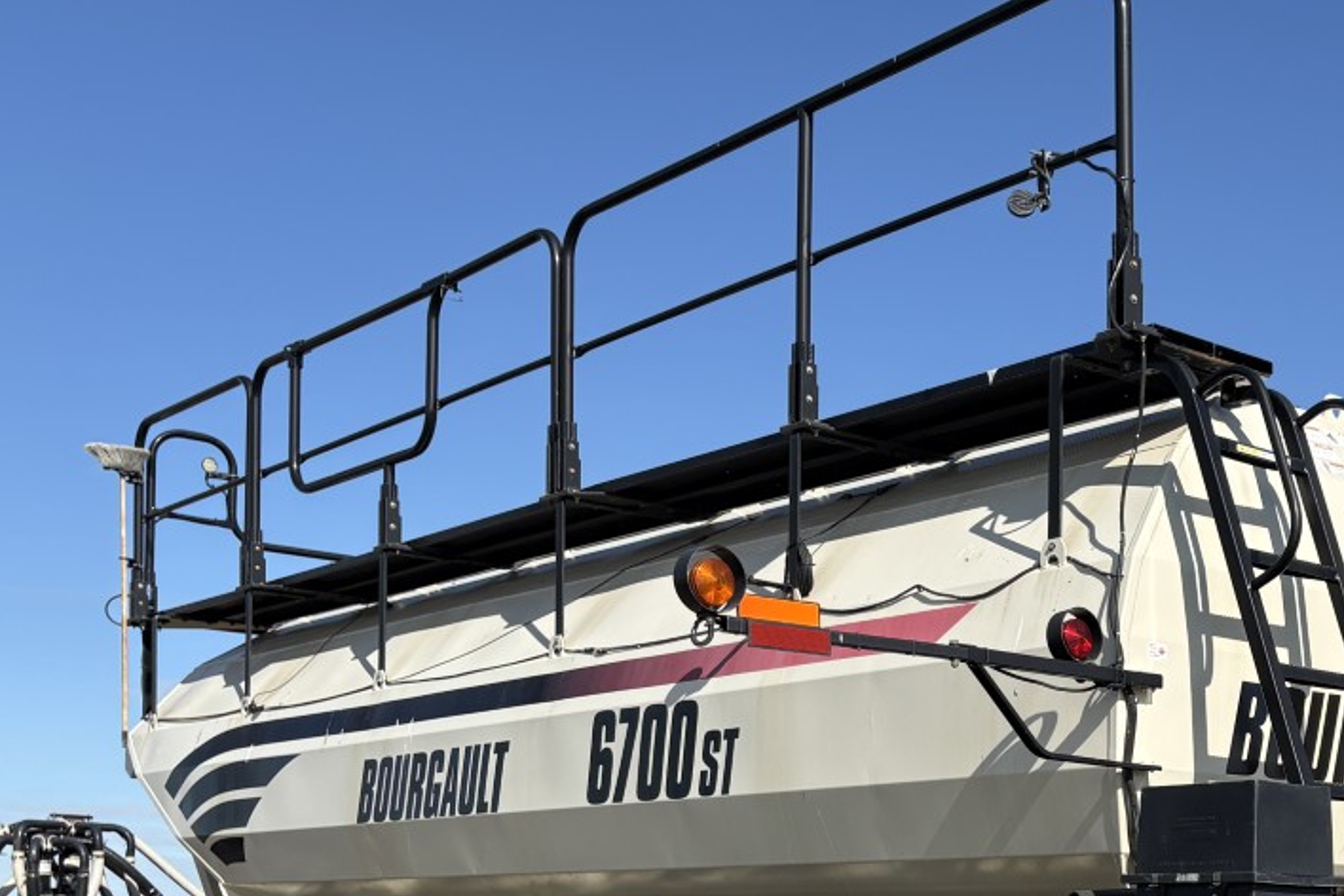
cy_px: 888
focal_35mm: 55
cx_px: 1131
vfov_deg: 23.6
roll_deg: -1.3
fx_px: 2053
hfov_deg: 34.8
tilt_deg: +2.1
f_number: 1.6
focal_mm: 5.96
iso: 50
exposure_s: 1/3448
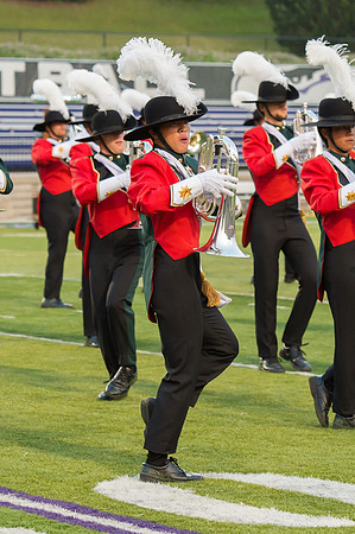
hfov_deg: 7.4
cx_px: 216
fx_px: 2746
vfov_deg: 11.1
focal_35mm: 185
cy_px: 228
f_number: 5
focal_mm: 105
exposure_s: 1/640
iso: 3200
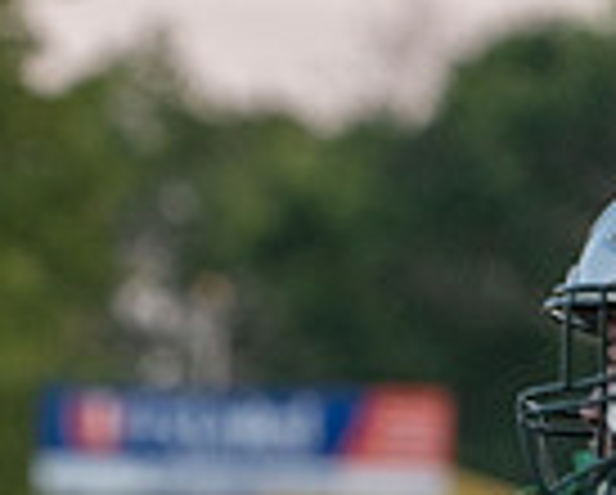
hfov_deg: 1.8
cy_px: 866
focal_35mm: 1089
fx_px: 19882
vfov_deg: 1.4
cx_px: -180
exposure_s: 1/1000
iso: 2500
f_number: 5.6
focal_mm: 274
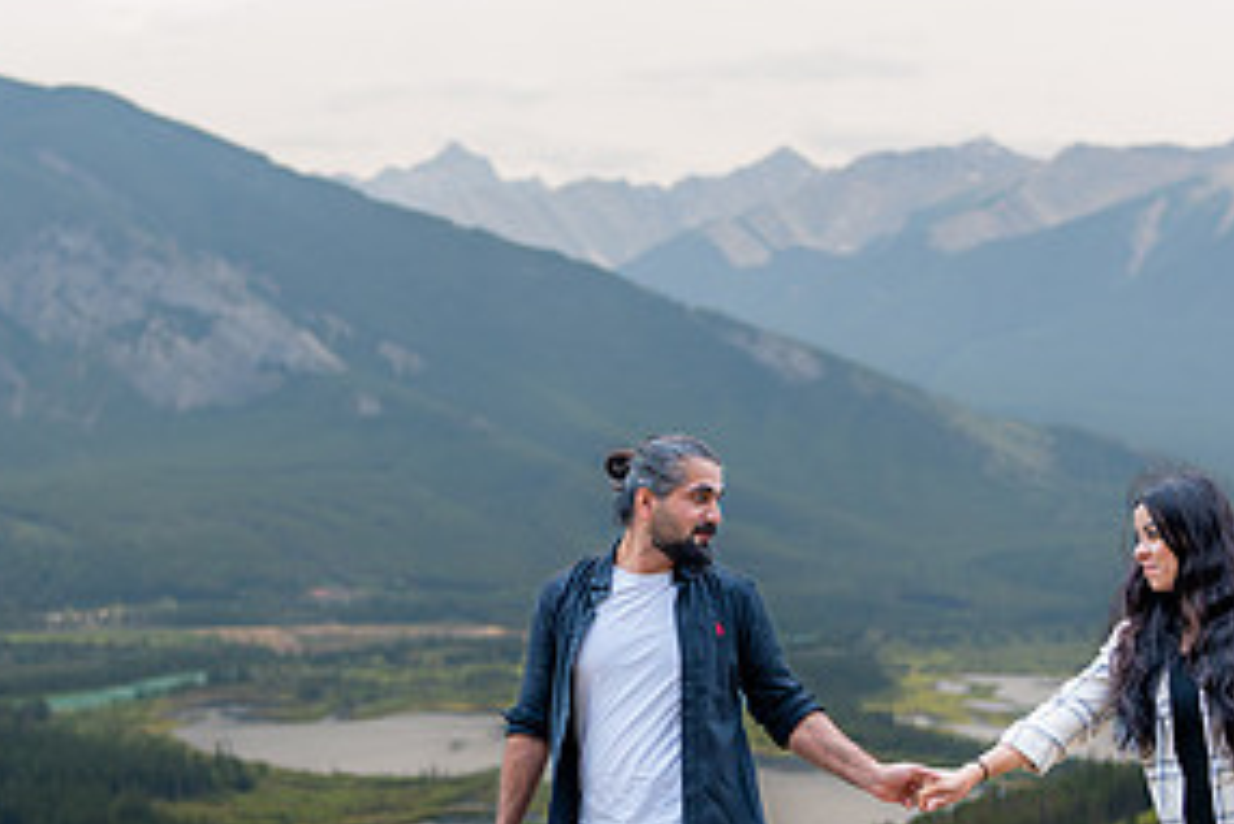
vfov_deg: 19.1
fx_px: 2435
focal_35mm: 71
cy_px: 636
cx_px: 462
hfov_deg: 28.3
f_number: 2
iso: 200
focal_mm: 35
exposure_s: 1/5000
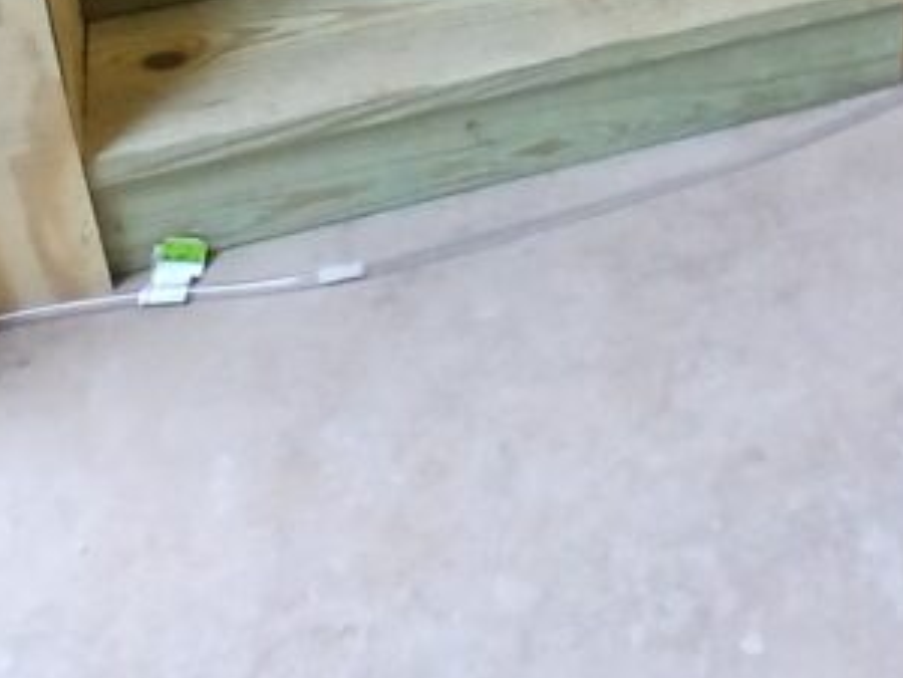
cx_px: 801
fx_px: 1513
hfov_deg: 31.8
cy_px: -334
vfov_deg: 21.3
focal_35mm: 58
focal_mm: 1.4
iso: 200
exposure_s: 1/30
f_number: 2.2
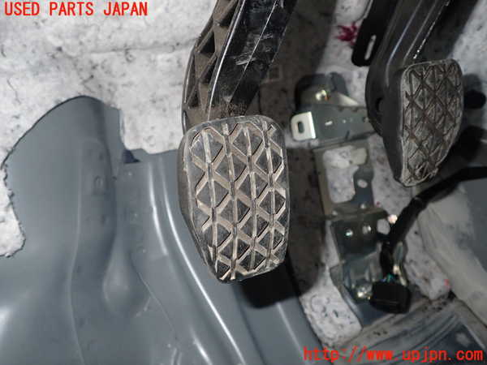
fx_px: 422
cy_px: 182
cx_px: 244
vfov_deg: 46.8
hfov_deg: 60.0
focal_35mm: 30
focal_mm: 5.4
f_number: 6.3
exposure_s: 1/30
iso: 200
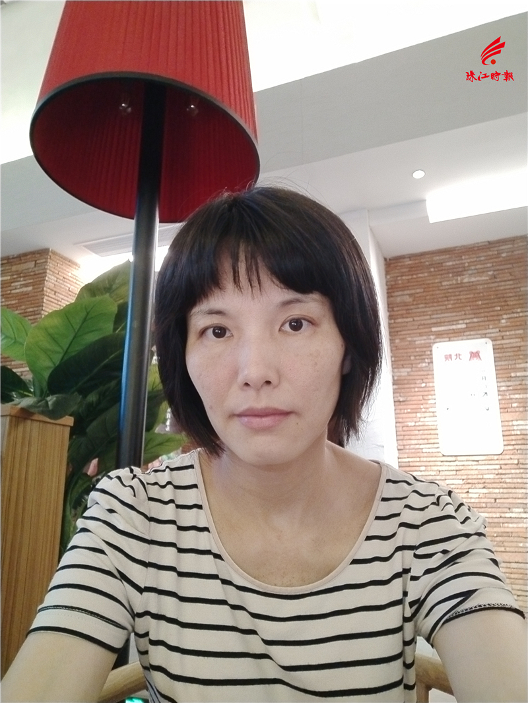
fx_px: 590
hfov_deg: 48.2
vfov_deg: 61.6
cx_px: 264
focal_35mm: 29
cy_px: 352
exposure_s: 1/16.7
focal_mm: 3.87
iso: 941
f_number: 2
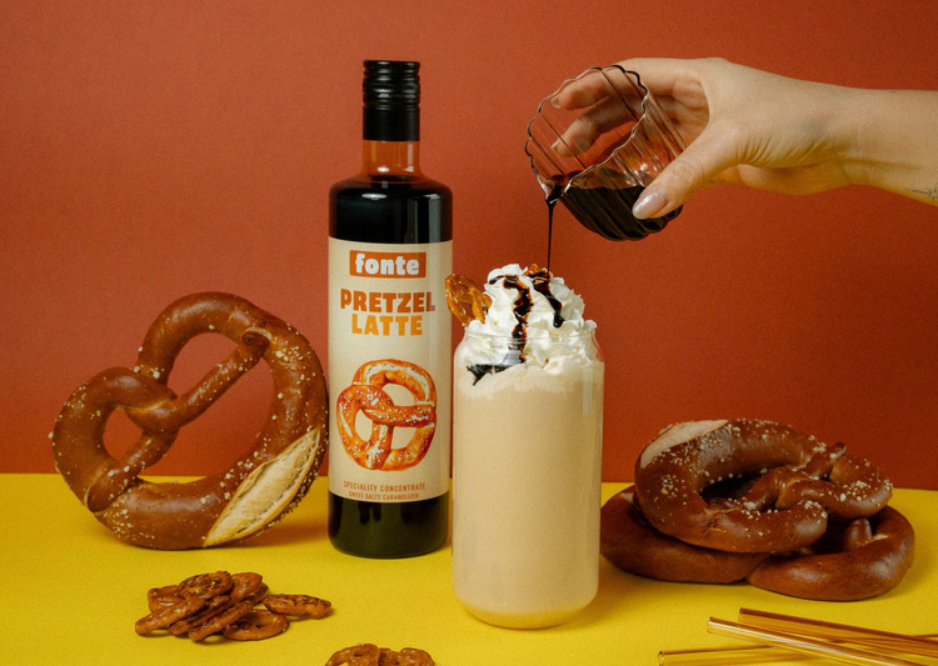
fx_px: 1715
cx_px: 570
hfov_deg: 30.5
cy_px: 335
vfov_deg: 22.0
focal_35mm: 64
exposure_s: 1/250
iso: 2000
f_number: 10
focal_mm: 54.2
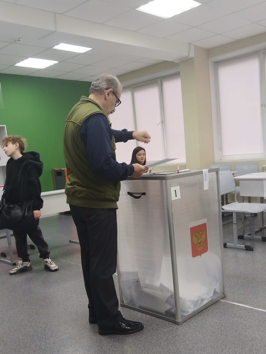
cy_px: 210
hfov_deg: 40.6
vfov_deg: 52.3
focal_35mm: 35
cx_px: 151
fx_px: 359
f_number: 1.9
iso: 436
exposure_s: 1/100
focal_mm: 4.95
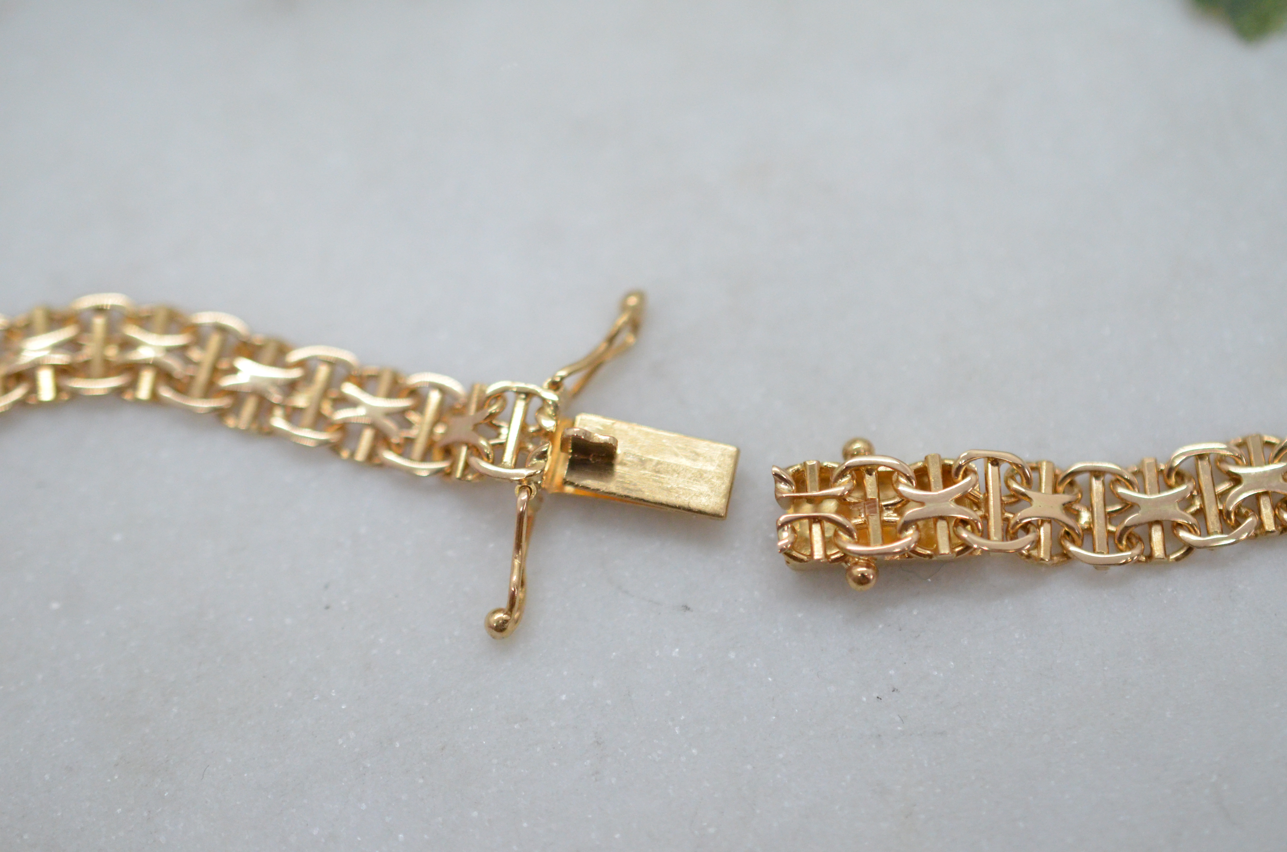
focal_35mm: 60
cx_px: 644
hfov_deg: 33.5
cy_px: 426
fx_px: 2141
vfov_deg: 22.5
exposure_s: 1/2000
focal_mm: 40
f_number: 4
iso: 2500
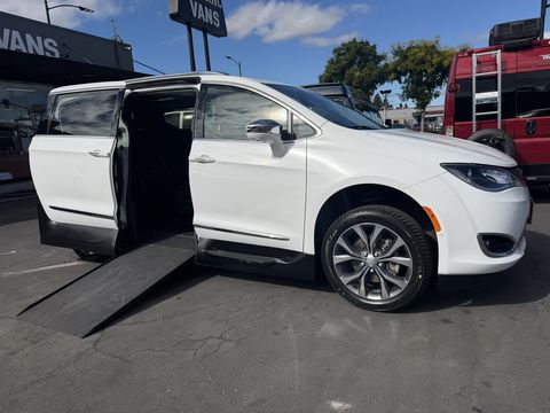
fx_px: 381
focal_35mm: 24
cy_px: 206
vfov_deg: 56.8
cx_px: 275
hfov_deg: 71.6
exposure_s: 1/11905
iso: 80
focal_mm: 6.76
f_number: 1.78
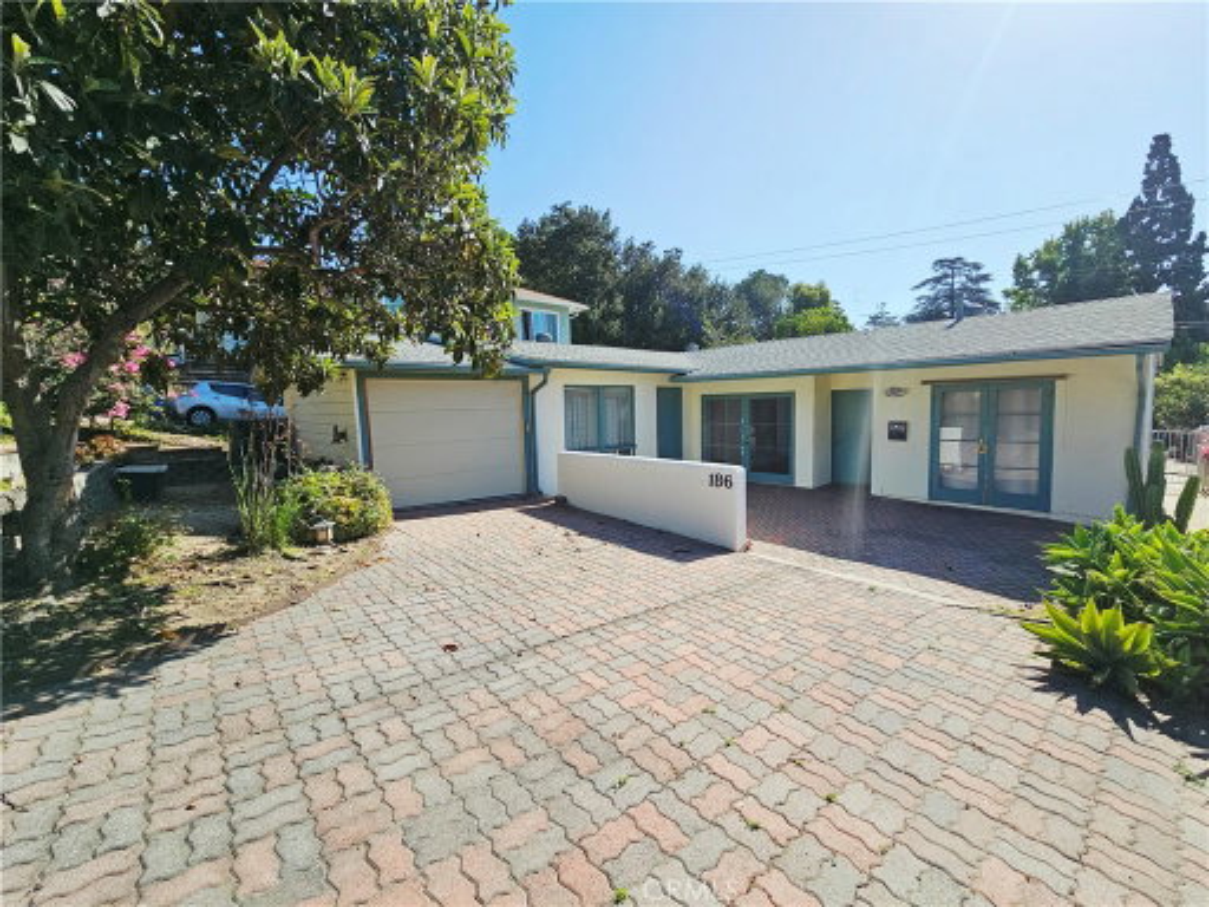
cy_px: 454
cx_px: 604
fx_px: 454
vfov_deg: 89.9
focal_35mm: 13
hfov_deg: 106.2
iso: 50
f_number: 2.2
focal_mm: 2.2
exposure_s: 1/2443
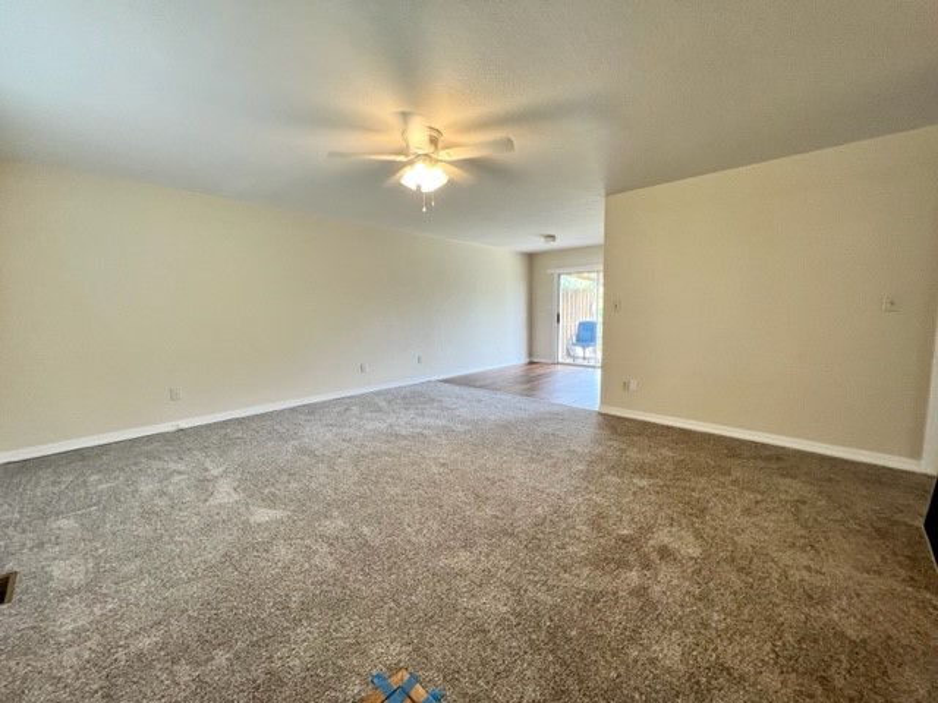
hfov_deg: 106.2
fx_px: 352
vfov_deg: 89.9
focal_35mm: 13
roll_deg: +0.6
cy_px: 352
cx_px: 469
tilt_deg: -7.2
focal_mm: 1.57
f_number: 1.8
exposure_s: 1/120
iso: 125
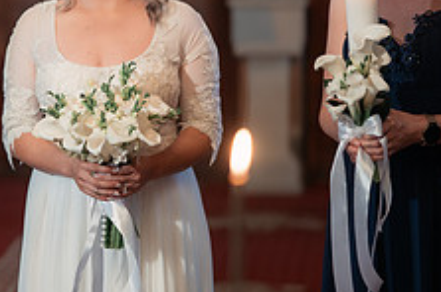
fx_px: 2703
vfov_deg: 6.2
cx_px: -6
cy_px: 53
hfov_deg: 9.3
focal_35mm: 221
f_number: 1.8
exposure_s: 1/200
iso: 1600
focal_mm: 85
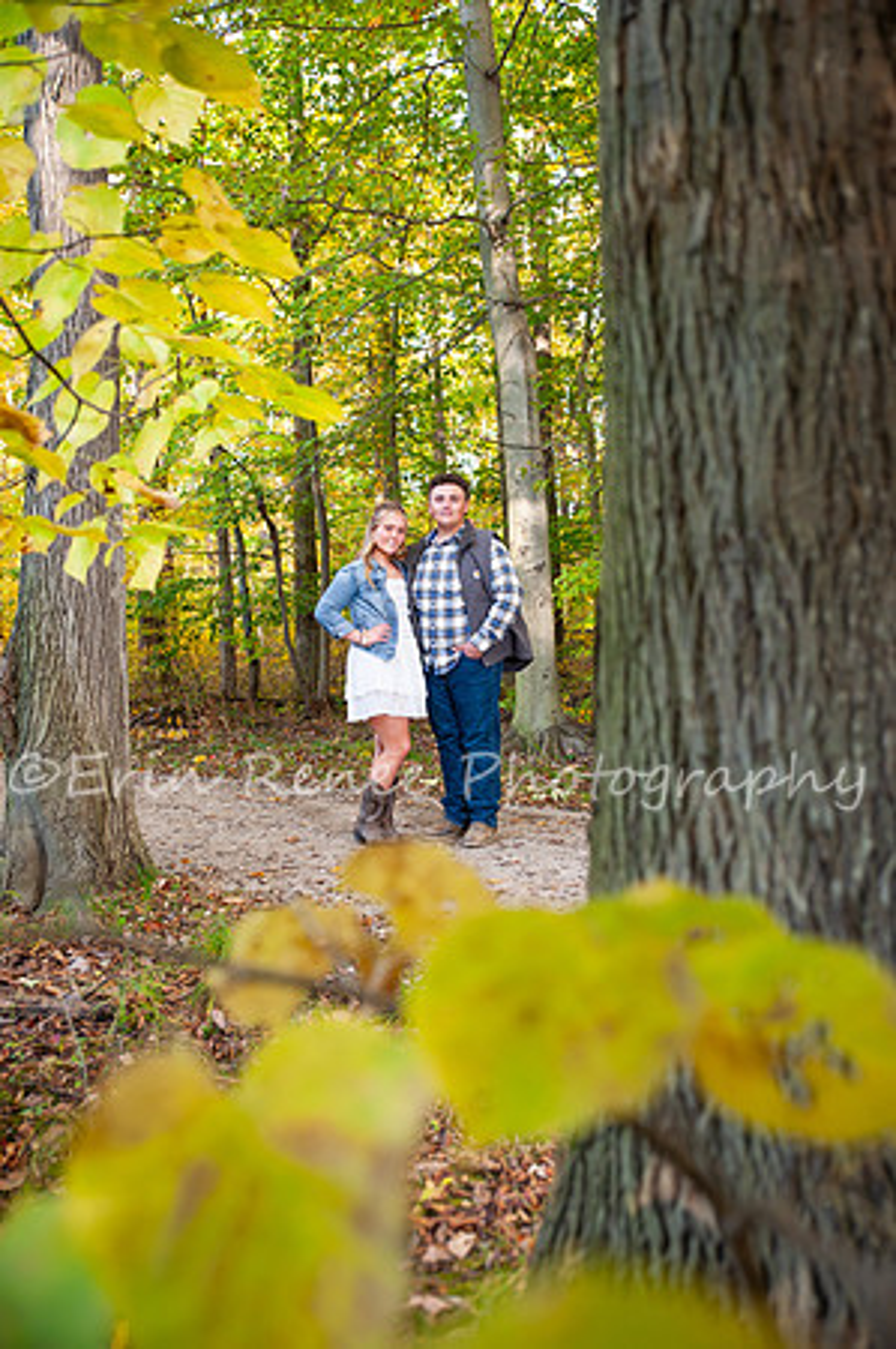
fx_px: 1310
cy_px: 674
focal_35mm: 35
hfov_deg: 37.8
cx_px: 448
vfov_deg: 54.5
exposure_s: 1/125
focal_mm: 35
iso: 400
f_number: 2.8
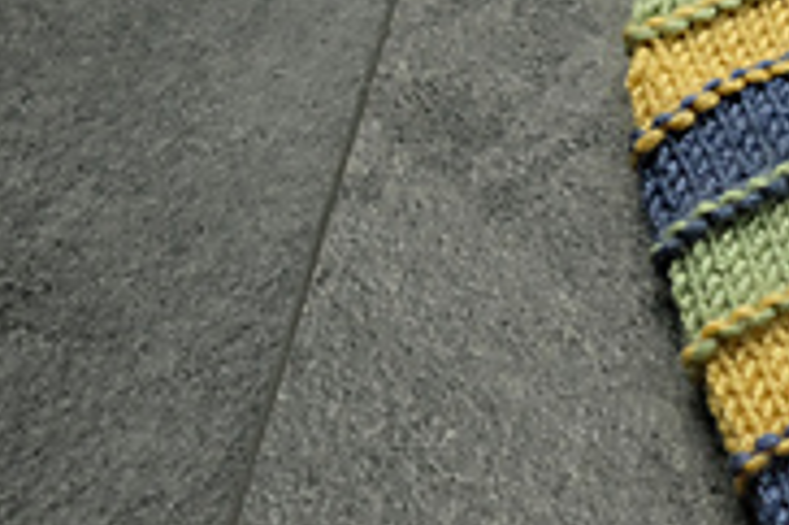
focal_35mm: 95
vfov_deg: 14.3
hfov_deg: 19.0
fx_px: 2080
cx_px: 1157
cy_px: 176
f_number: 2.8
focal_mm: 18
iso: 800
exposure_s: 1/125
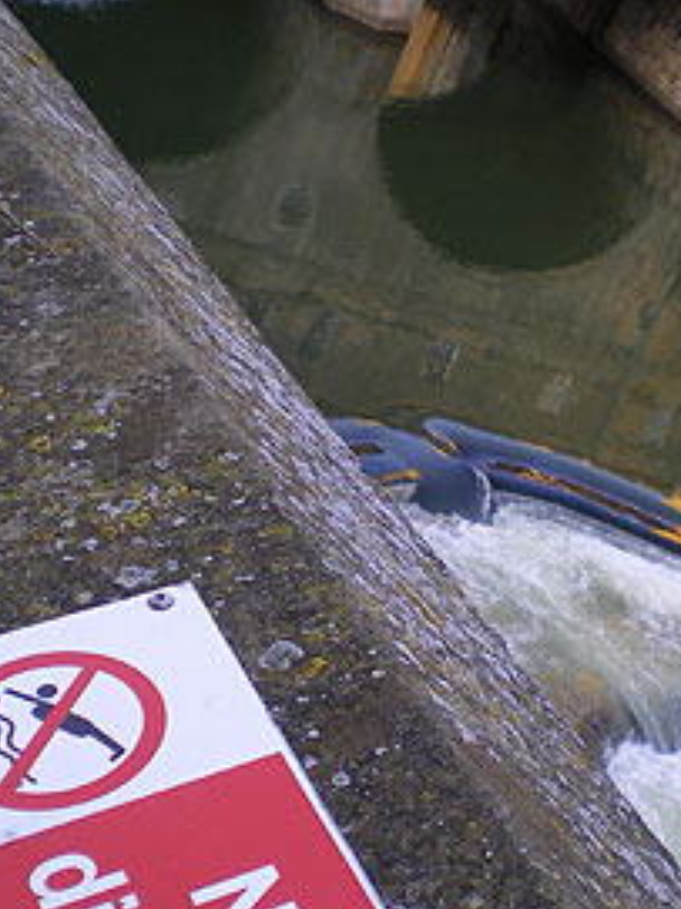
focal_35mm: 73
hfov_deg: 20.1
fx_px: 1916
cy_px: 466
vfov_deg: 26.7
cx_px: 403
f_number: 3.1
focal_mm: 6.3
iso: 64
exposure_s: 1/80
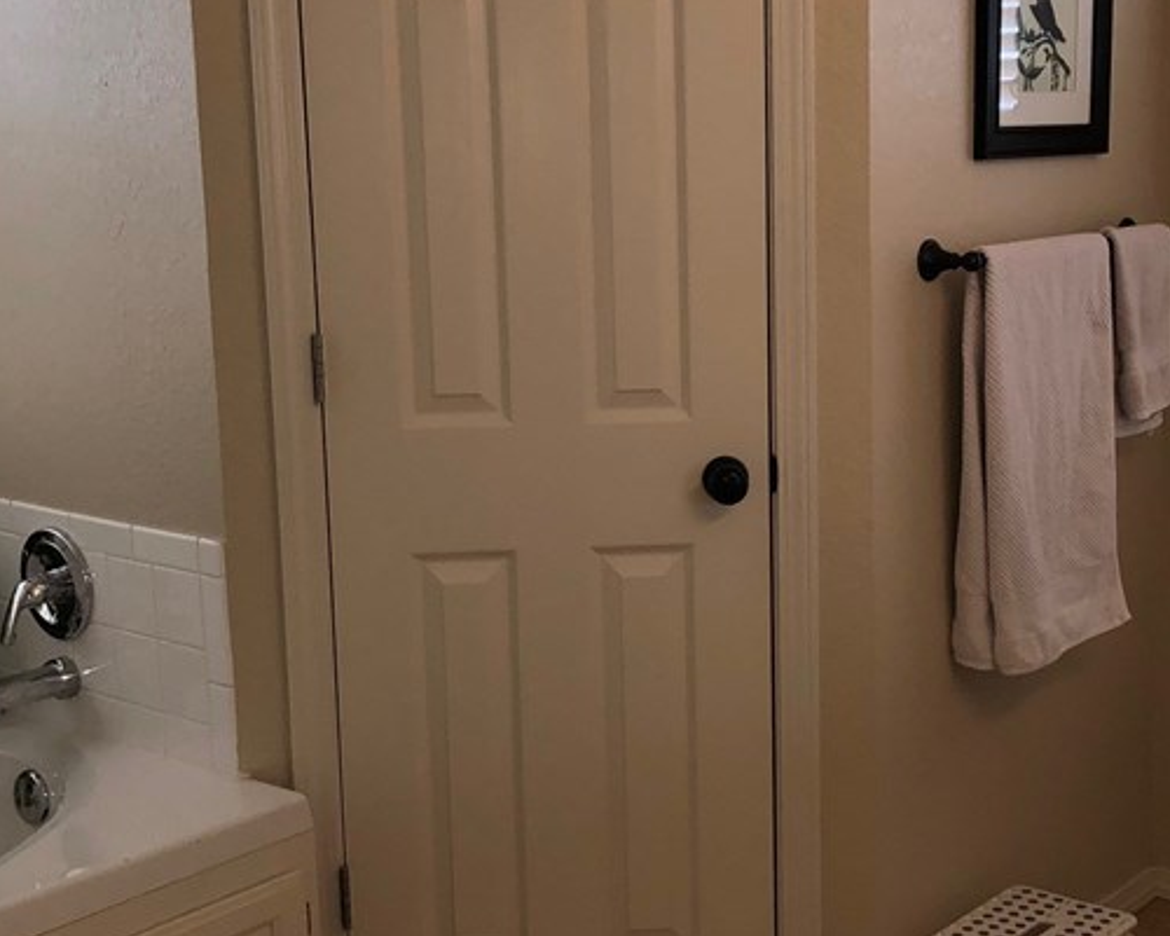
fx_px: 1939
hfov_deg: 33.4
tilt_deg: -10.5
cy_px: 496
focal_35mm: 56
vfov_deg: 27.1
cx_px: 725
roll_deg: +1.5
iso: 32
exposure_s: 1/120
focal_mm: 4
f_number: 1.8
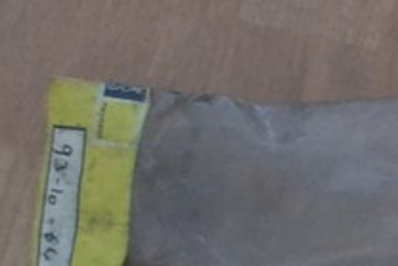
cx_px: 1106
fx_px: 3122
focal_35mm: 282
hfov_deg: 6.7
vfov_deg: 4.9
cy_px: 341
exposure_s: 1/25
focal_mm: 29
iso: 3200
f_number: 4.5
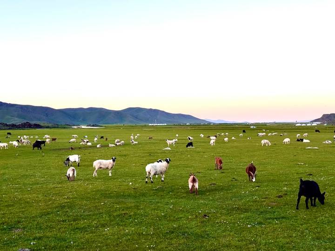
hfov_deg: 39.7
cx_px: 168
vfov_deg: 30.3
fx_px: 465
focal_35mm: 48
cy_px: 126
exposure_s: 1/527
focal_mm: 6.76
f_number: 1.78
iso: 64
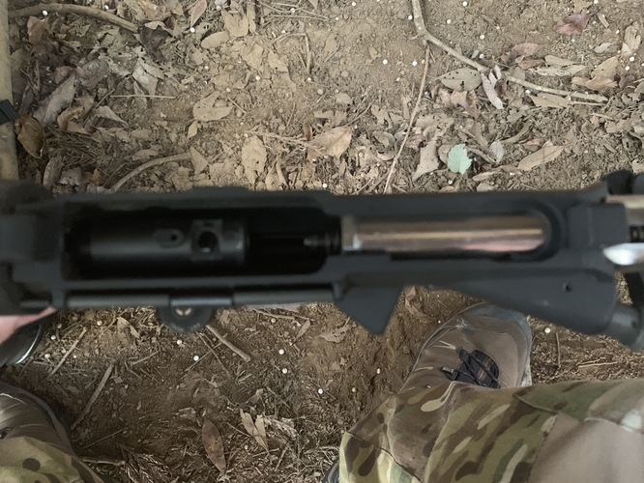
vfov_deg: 53.1
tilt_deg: -81.5
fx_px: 484
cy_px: 242
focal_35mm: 26
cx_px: 322
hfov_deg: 67.3
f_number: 1.8
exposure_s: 1/25
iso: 800
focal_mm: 4.25
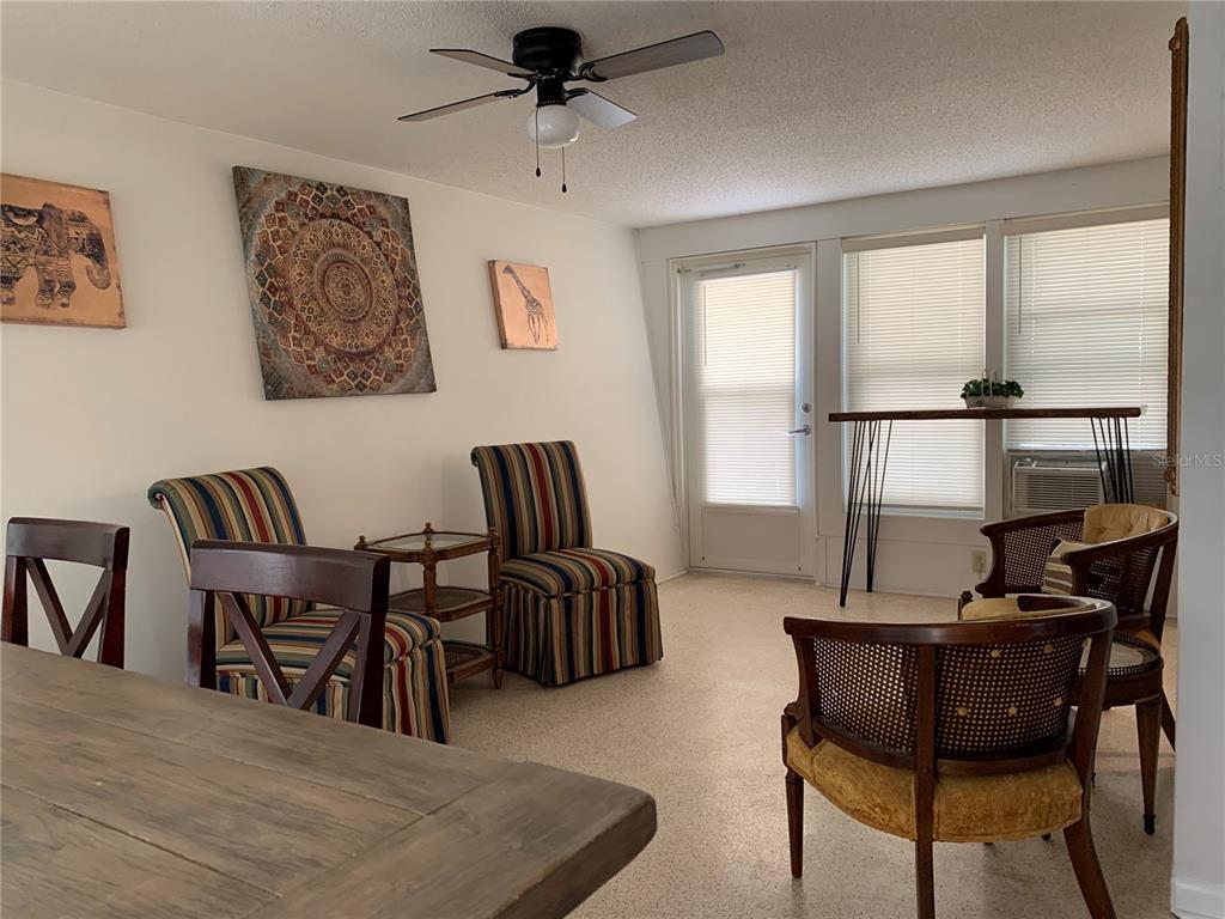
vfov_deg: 53.1
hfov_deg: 67.3
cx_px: 612
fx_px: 920
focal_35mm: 26
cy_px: 460
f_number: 1.8
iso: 100
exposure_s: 1/60
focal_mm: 4.2
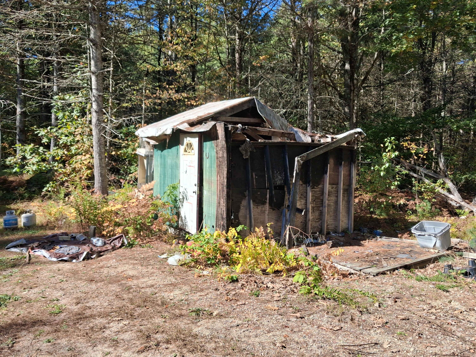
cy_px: 178
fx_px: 371
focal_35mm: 27
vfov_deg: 51.4
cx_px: 238
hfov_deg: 65.3
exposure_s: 1/357
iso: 25
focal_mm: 4
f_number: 1.8
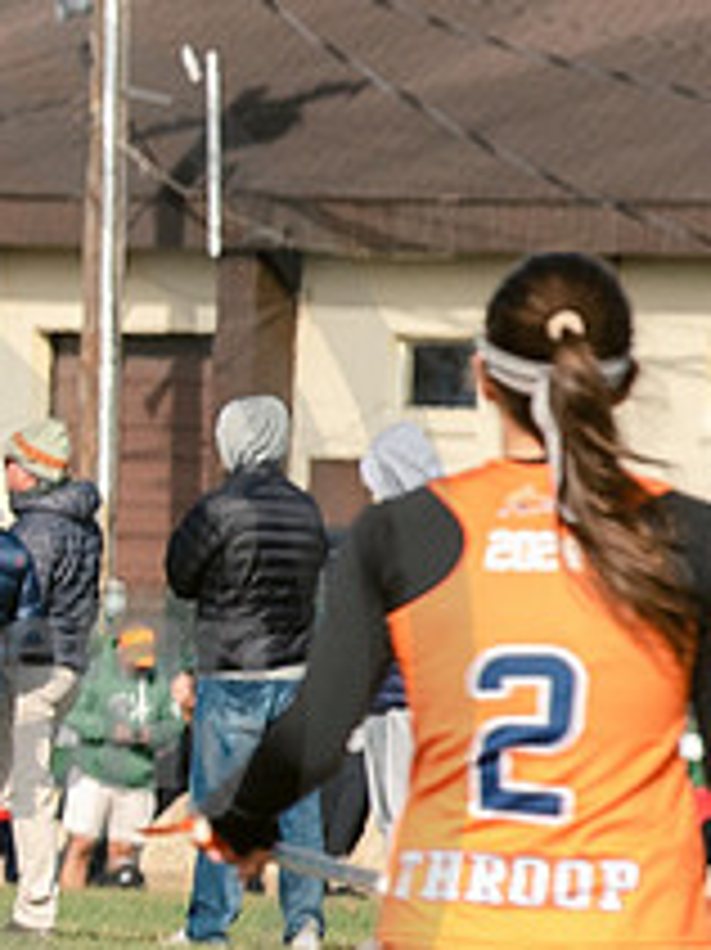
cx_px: -2262
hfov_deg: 1.1
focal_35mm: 1290
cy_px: 510
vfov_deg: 1.5
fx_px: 35364
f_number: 5.6
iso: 250
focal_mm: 155
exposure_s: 1/1600
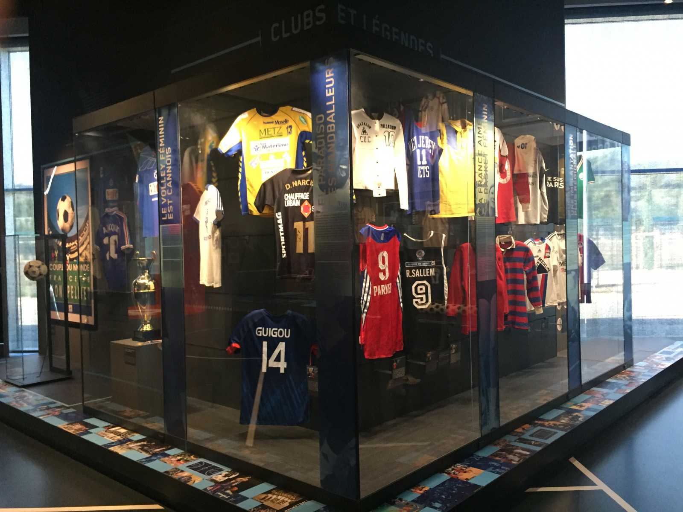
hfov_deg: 61.7
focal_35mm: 29
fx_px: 572
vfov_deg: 48.2
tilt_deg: -0.5
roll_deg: +1.1
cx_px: 342
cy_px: 256
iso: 250
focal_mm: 4.15
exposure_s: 1/33
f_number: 2.2
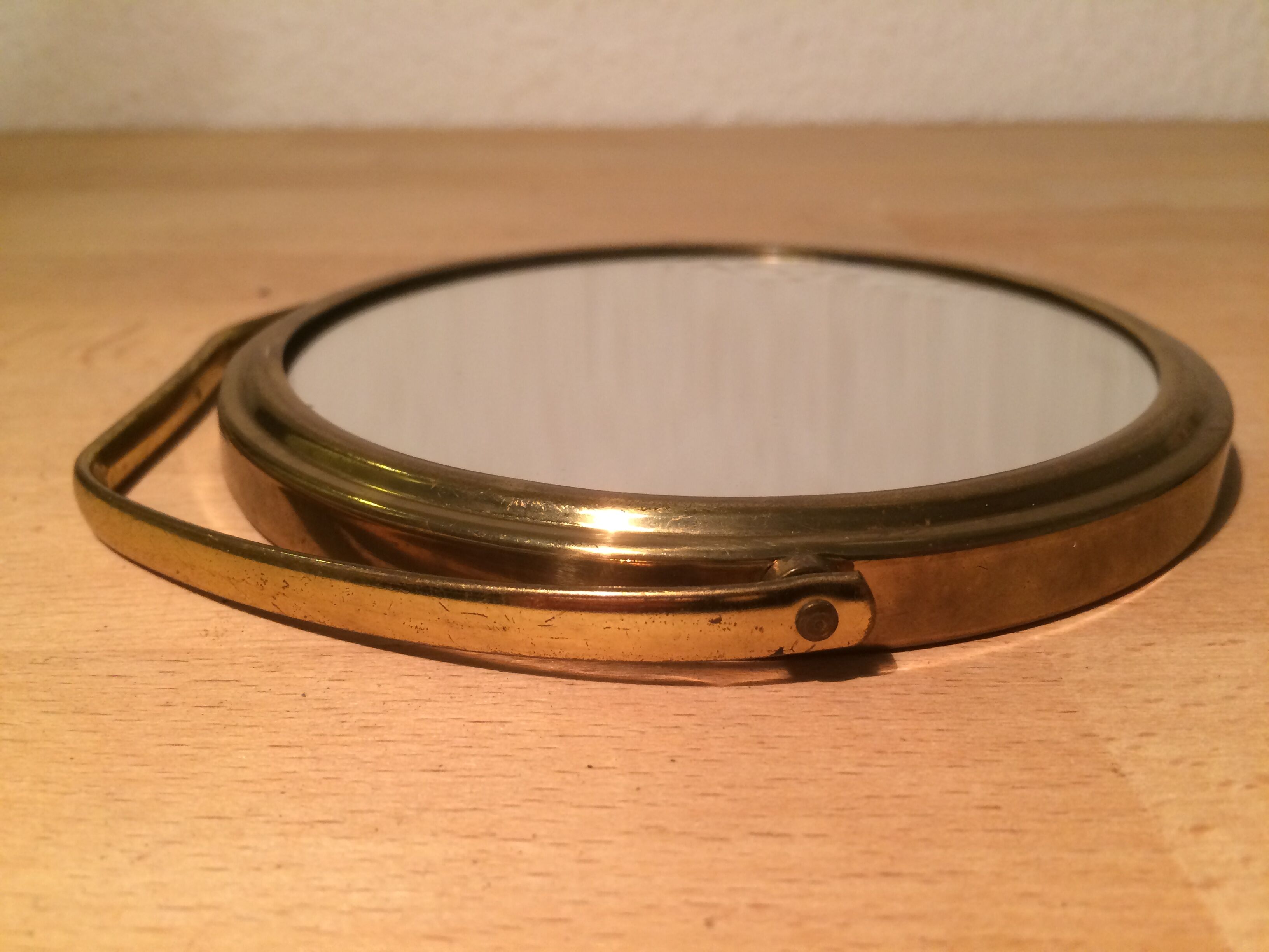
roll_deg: -0.4
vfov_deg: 48.2
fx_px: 1063
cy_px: 476
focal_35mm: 29
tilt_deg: -21.9
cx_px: 634
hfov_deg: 61.7
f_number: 2.2
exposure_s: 1/33
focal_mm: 4.15
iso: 125
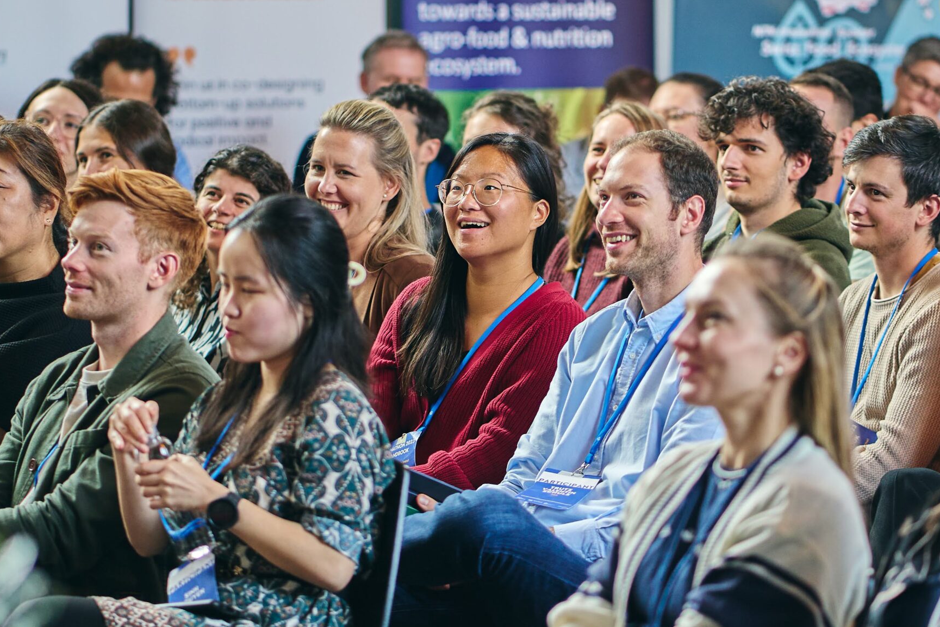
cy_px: 245
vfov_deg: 7.3
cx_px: 489
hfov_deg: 10.9
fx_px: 4909
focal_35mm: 188
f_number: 1.8
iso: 200
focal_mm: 85
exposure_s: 1/125
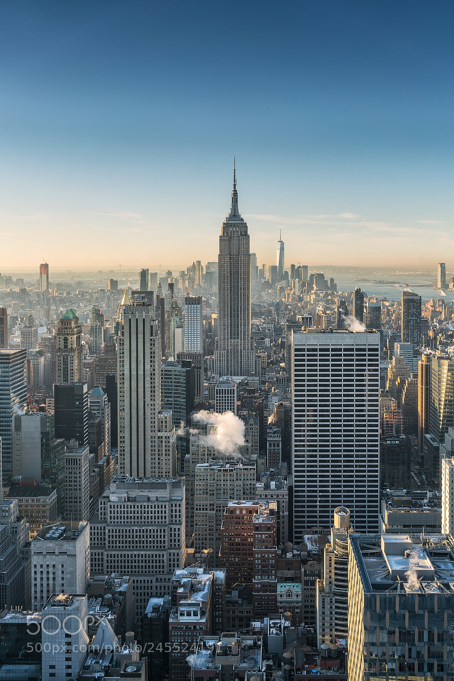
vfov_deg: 54.4
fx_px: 662
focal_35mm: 35
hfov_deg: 37.9
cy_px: 340
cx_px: 227
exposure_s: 1/80
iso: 100
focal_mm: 35
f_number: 8
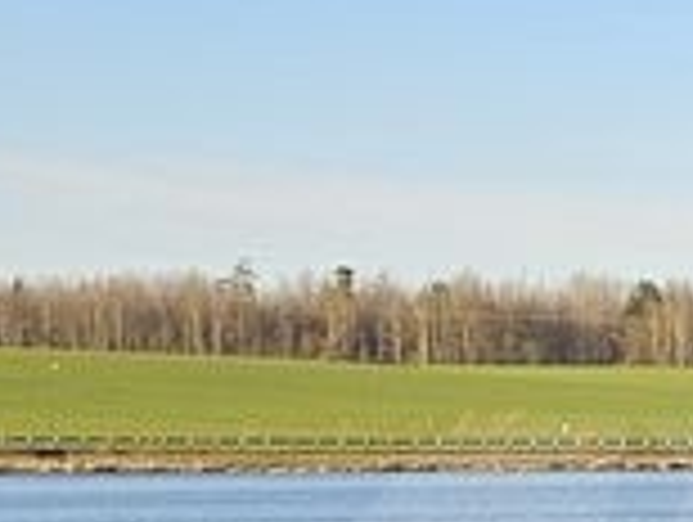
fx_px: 3589
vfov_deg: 8.2
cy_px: 706
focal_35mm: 179
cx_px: 1930
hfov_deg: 9.3
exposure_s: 1/515
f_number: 1.7
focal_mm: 6.3
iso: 16
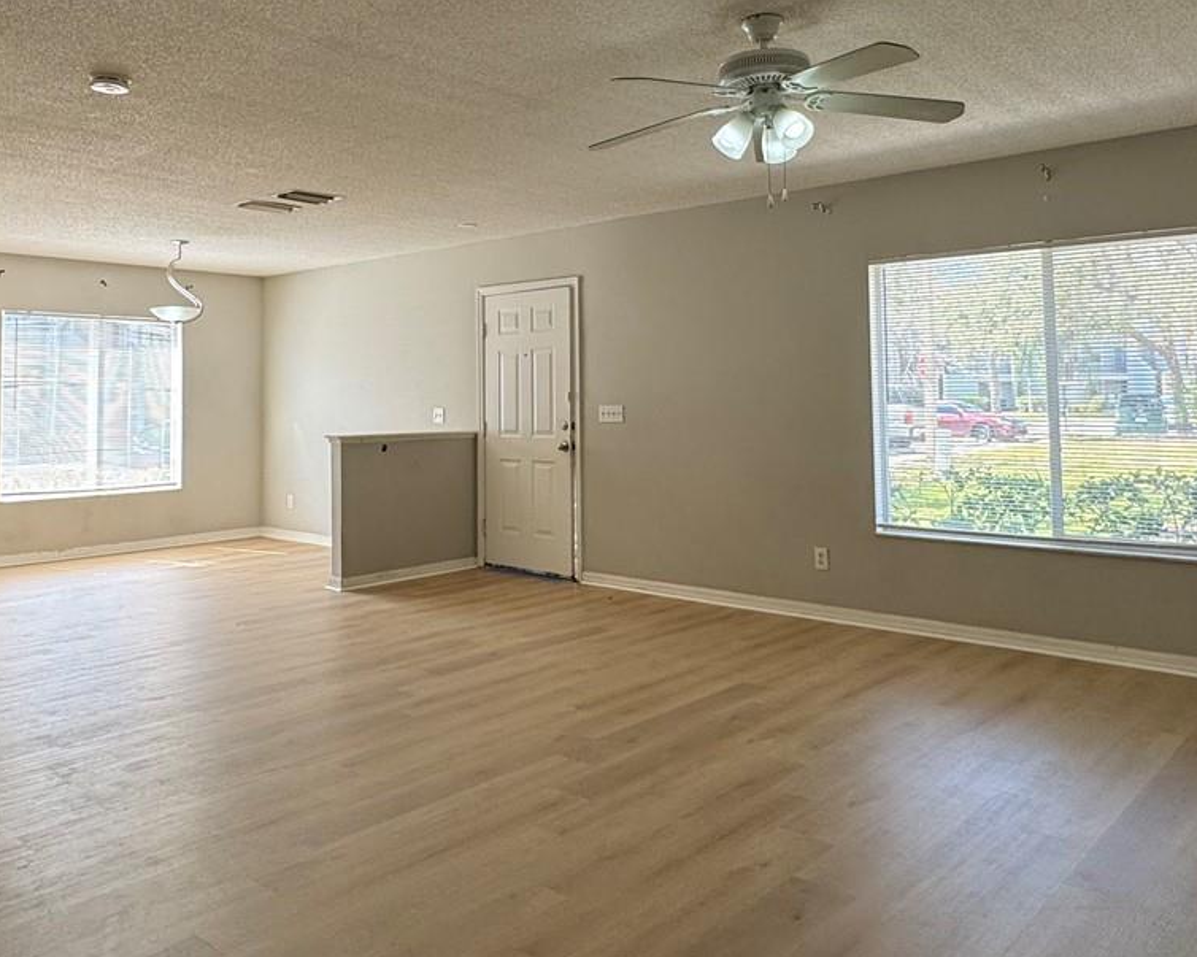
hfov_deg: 60.4
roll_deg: +1.0
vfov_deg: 49.3
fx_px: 1027
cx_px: 576
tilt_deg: +3.4
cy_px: 341
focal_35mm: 29
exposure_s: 1/99
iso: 40
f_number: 2.2
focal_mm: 2.22
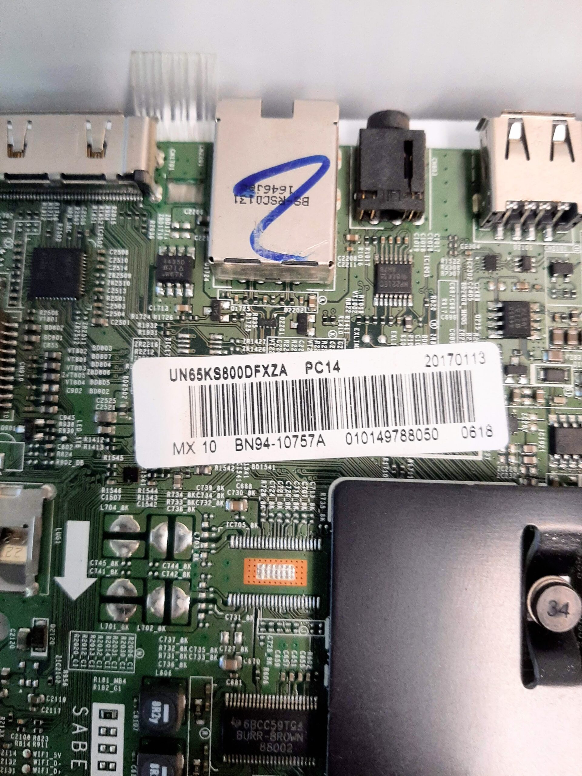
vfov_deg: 67.3
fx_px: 583
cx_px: 291
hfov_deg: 53.1
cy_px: 388
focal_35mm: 26
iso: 160
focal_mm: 3.93
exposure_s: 1/60
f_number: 1.7
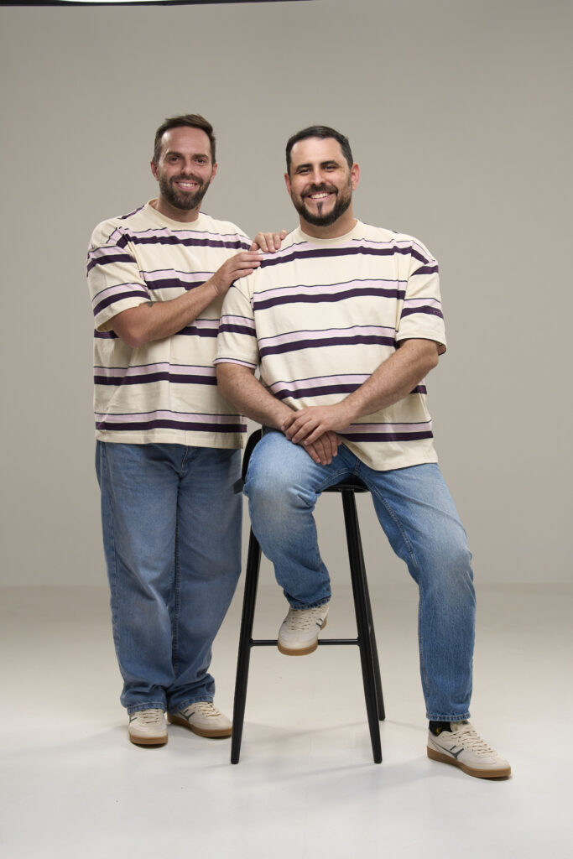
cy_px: 430
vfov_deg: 28.8
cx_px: 286
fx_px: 1671
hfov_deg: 19.5
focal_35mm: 70
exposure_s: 1/250
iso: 800
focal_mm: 70
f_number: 3.5
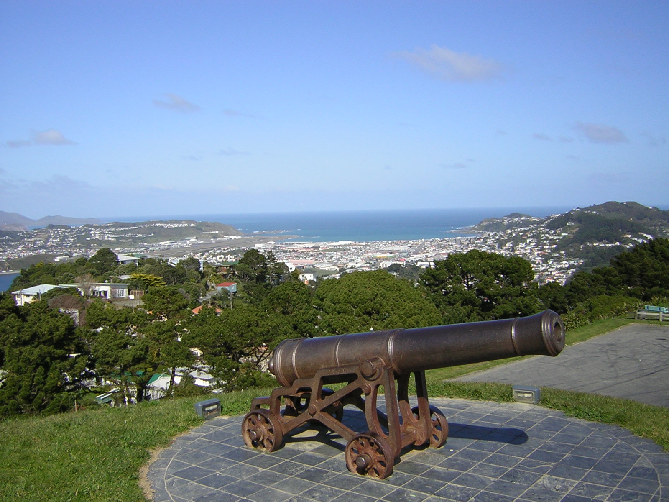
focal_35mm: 36
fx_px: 696
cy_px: 251
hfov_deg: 51.4
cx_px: 334
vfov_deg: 39.7
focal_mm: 4.7
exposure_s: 1/437
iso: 50
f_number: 5.2
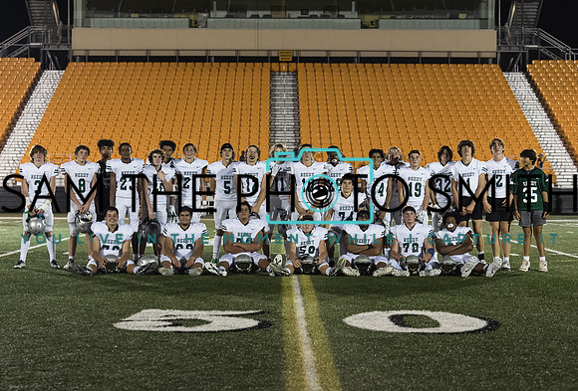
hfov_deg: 24.7
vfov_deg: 16.9
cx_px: 275
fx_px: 1320
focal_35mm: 82
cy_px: 218
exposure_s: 1/400
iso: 4000
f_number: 3.5
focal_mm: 70
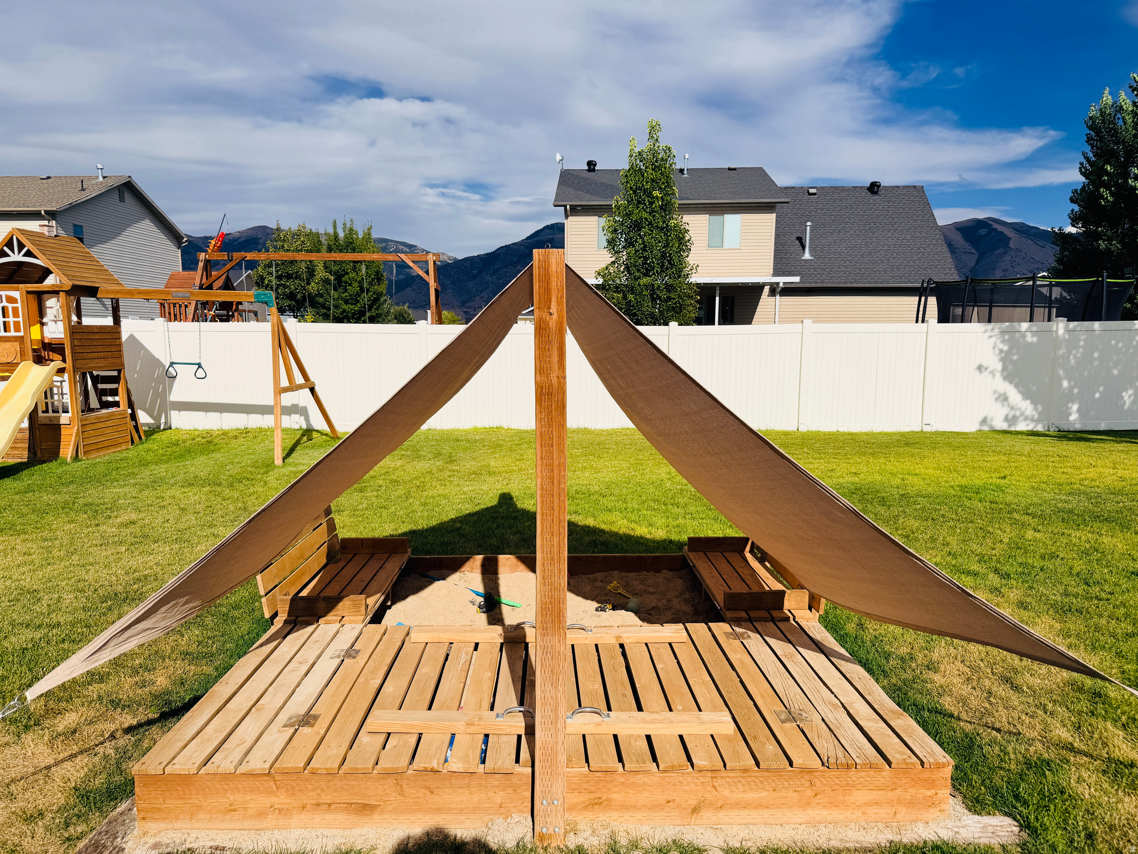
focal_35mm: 24
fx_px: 789
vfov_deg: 56.8
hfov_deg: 71.6
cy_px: 427
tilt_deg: -7.4
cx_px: 569
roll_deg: +0.4
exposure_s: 1/11905
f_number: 1.78
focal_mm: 6.76
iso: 80
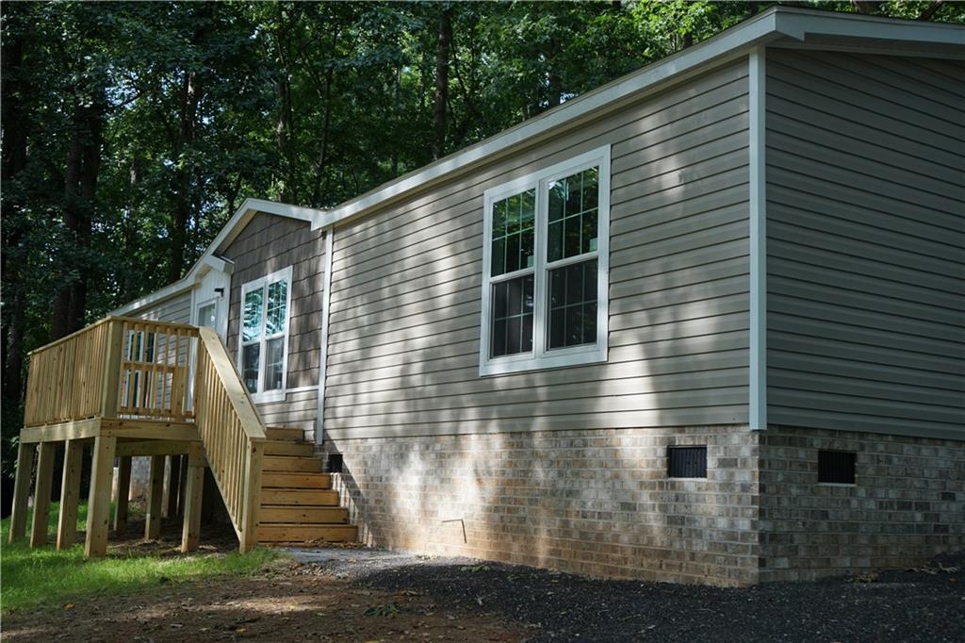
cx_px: 482
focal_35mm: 38
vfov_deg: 35.0
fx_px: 1018
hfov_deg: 50.7
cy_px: 322
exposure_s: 1/125
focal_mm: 38
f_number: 6.3
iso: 125
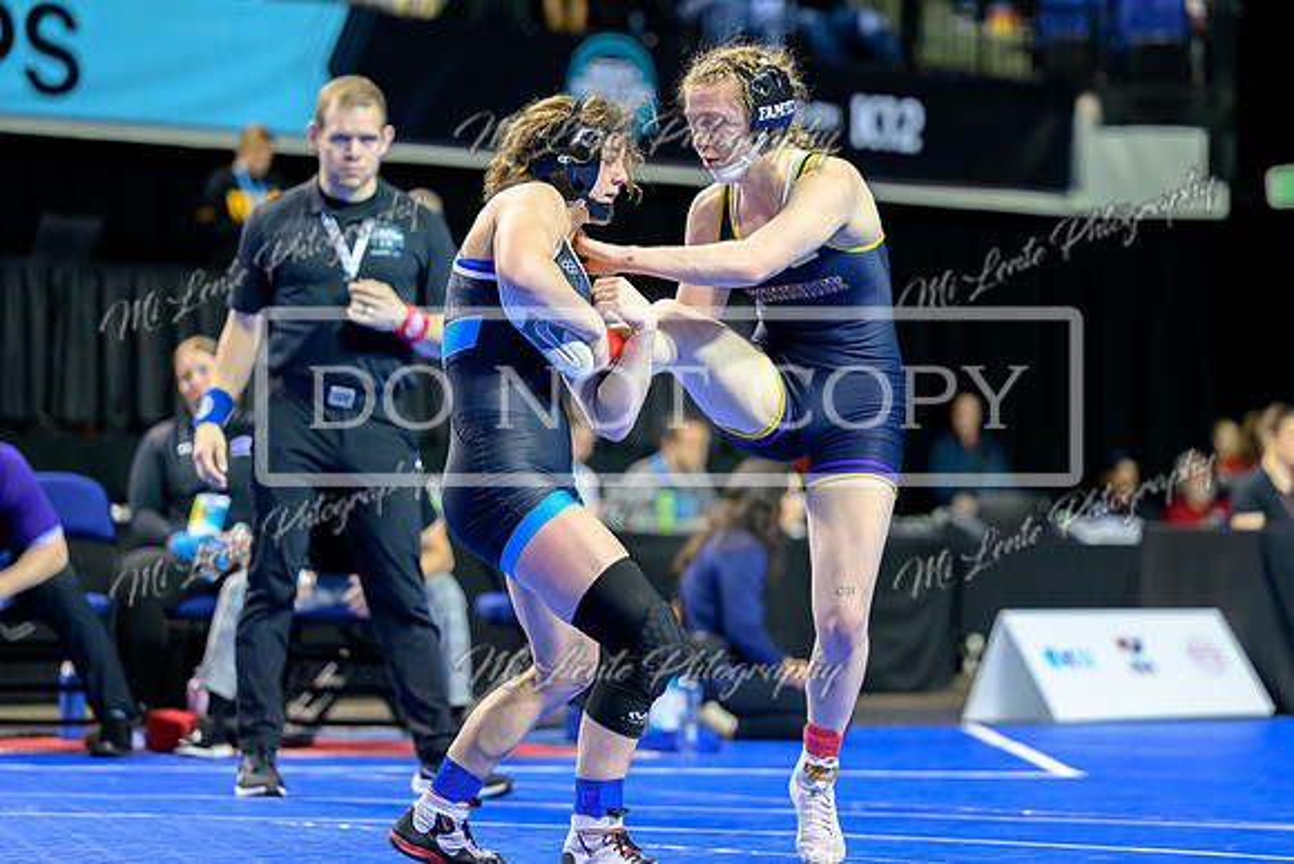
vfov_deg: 8.6
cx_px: 672
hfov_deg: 12.9
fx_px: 5726
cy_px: 337
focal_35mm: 159
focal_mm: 130
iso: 3200
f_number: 2.8
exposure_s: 1/800
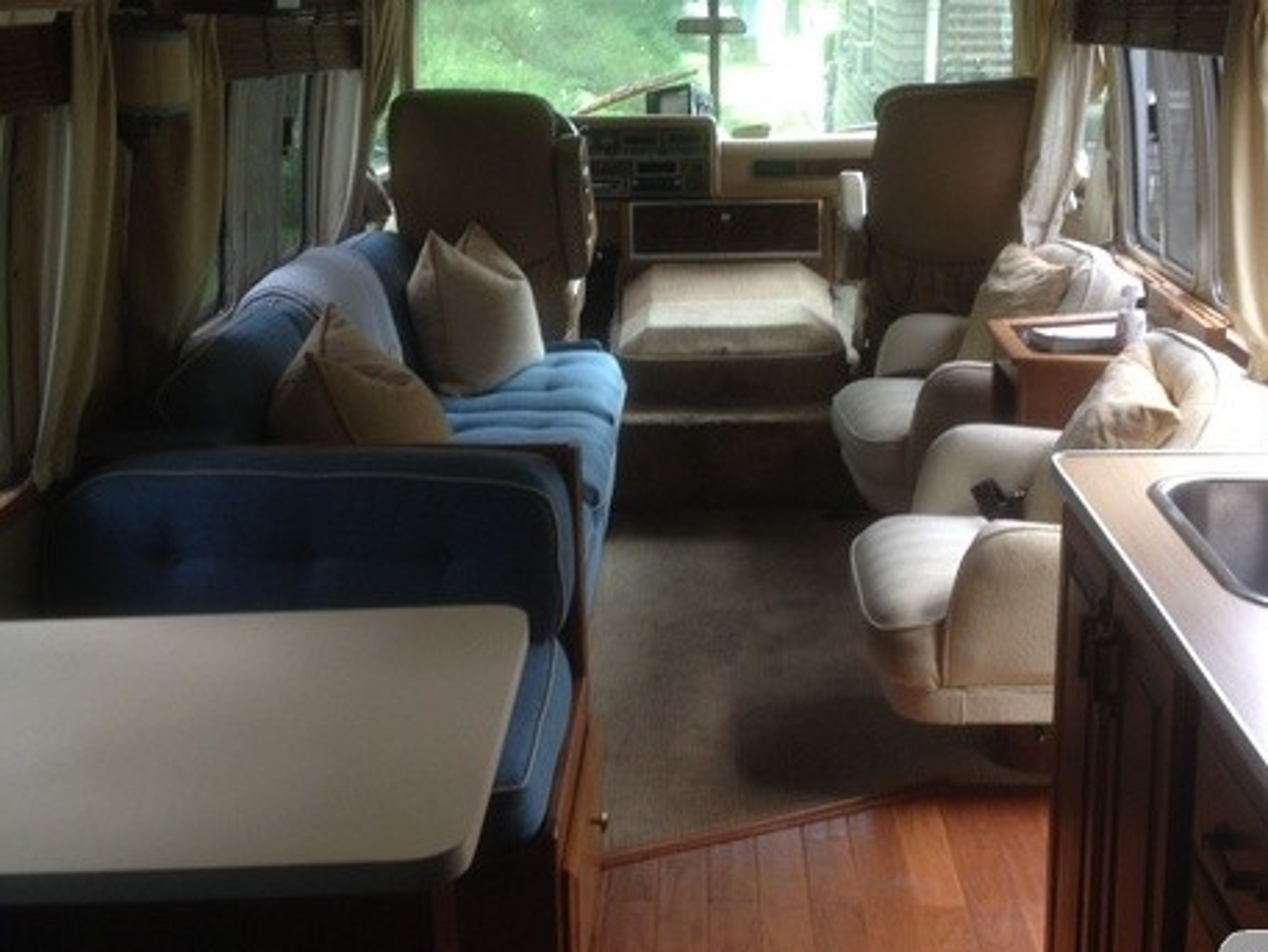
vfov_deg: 29.6
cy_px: 366
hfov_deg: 38.9
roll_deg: +0.1
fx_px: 1795
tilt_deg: -18.7
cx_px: 683
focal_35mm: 49
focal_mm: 4.28
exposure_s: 1/20
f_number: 2.4
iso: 50
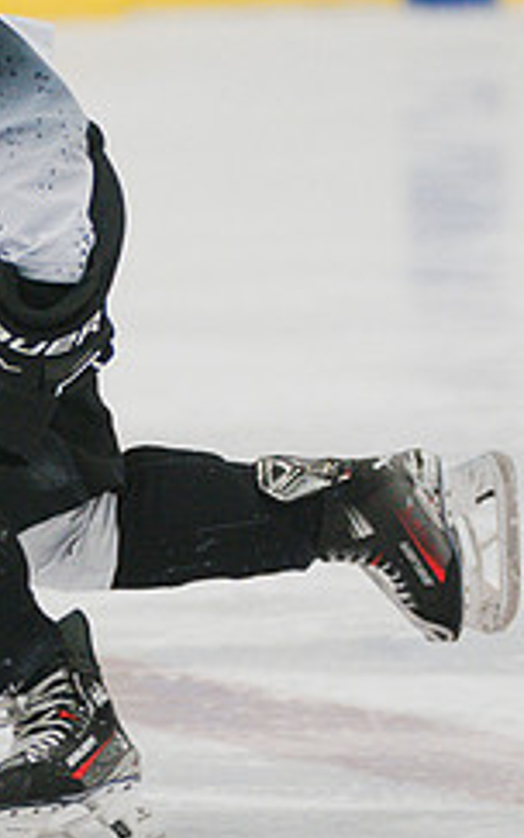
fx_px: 10756
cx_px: 14
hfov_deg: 2.8
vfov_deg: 4.5
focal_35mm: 471
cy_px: 228
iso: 3200
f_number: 3.2
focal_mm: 157
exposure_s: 1/800
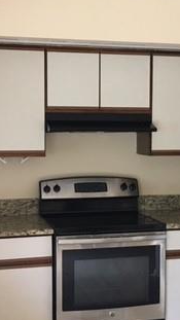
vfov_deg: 32.3
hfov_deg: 18.5
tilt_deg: -5.2
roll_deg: -0.4
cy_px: 170
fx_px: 551
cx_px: 96
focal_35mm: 65
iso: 160
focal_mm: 4.15
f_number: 2.2
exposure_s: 1/30
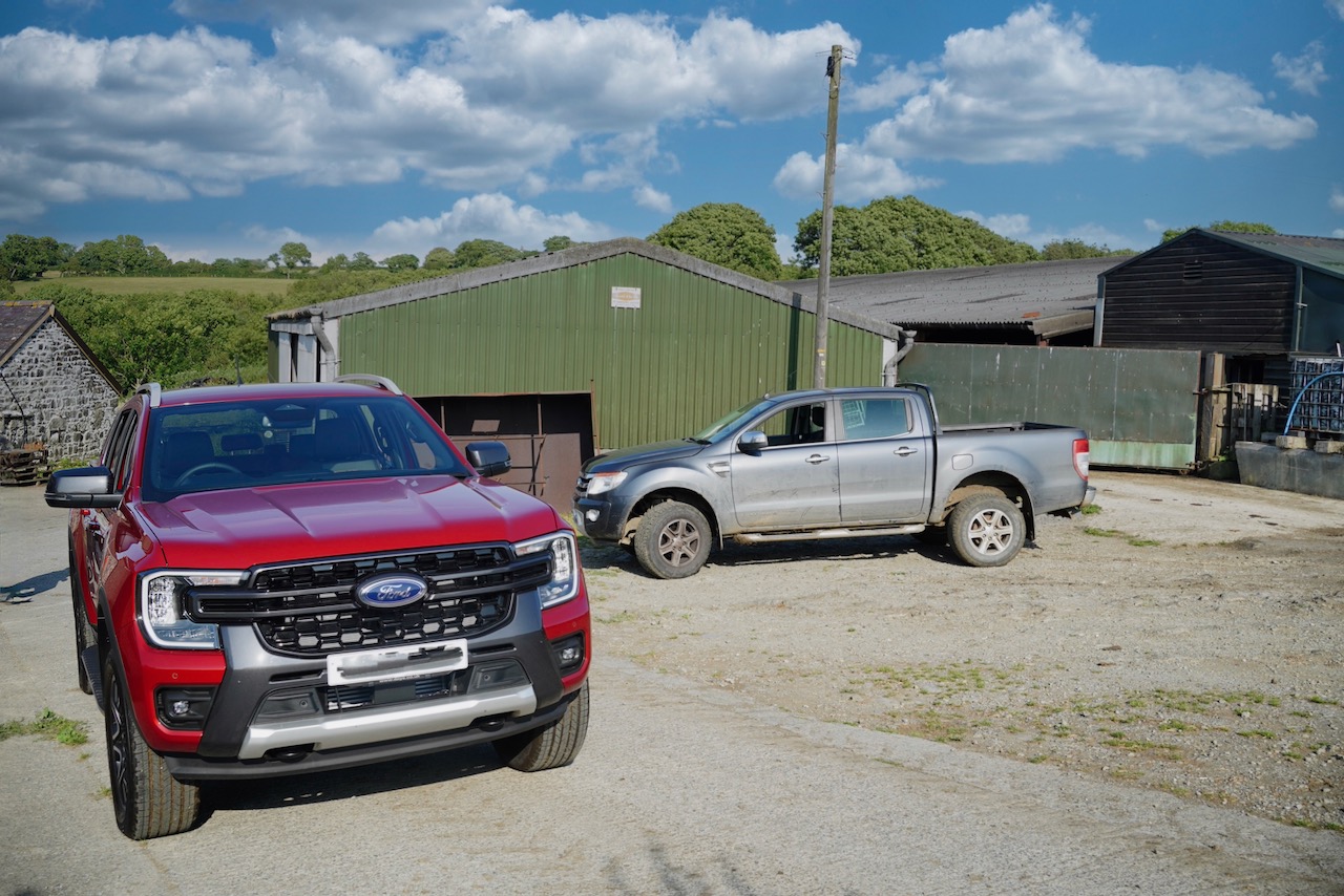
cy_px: 448
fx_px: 1307
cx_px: 672
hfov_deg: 54.4
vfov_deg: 37.9
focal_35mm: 35
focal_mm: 35
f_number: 8
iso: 125
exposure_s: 1/250
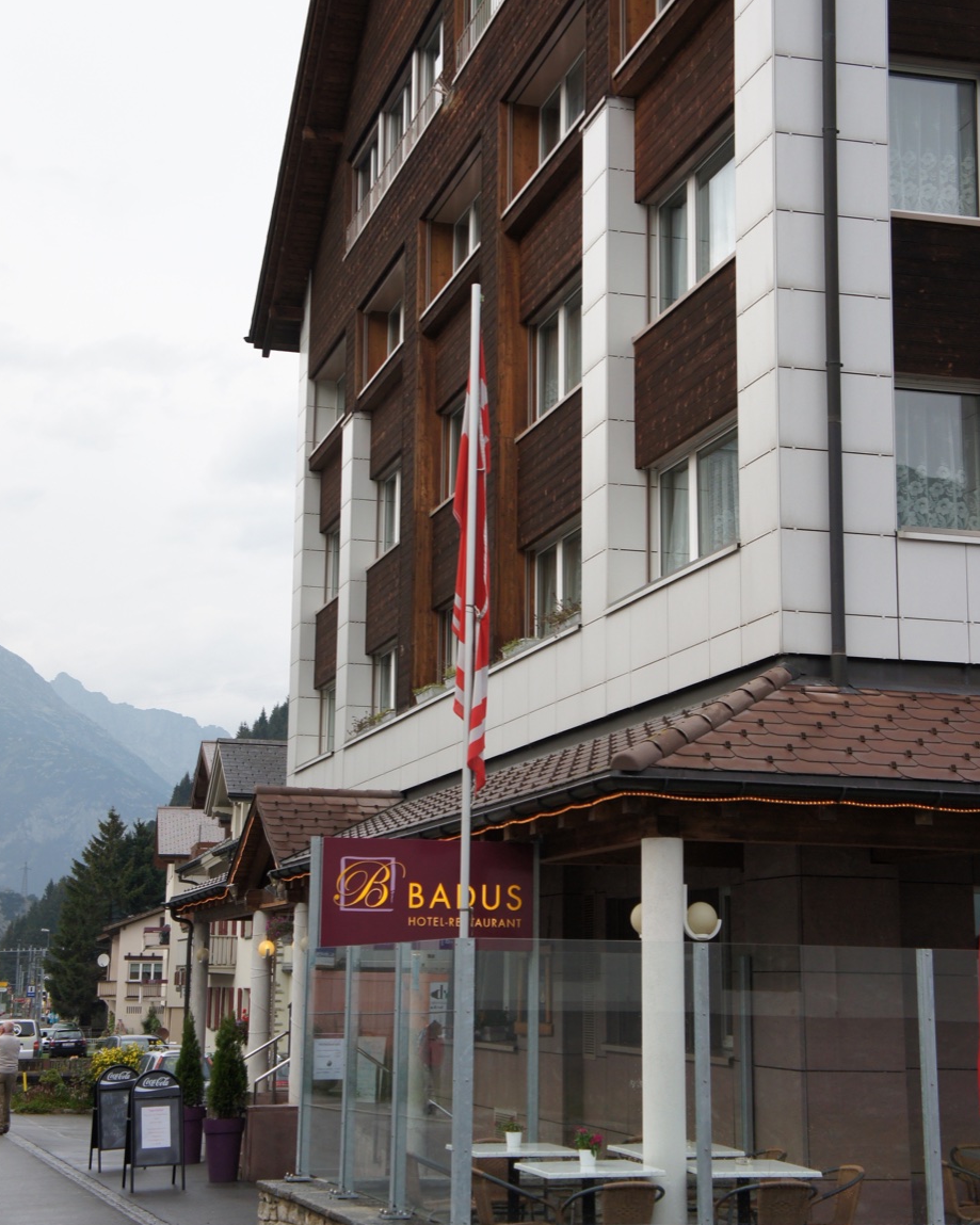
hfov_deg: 26.9
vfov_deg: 33.2
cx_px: 489
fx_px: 2051
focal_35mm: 57
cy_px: 571
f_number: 5.6
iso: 500
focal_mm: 33
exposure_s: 1/250
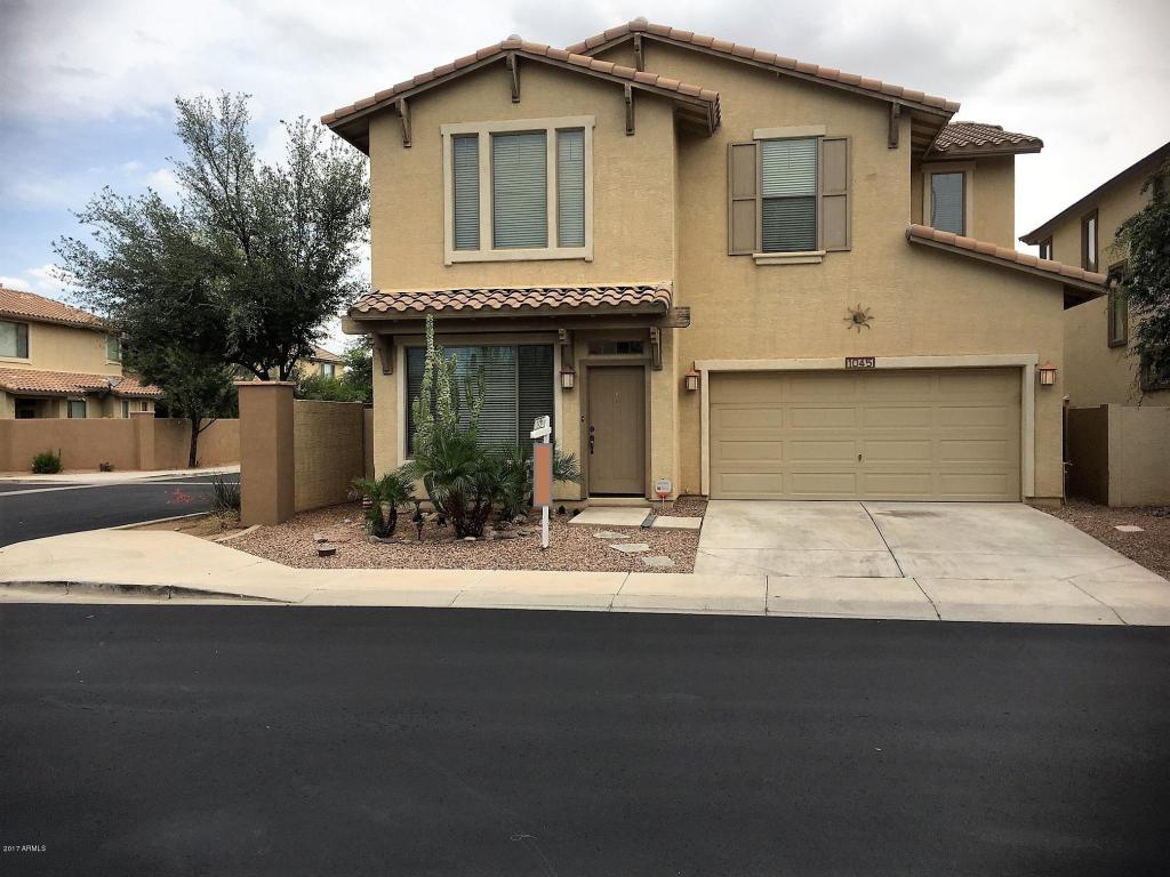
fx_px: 980
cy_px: 438
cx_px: 585
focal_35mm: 29
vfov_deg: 48.2
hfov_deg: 61.7
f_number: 2.2
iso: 25
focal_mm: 4.15
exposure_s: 1/1261
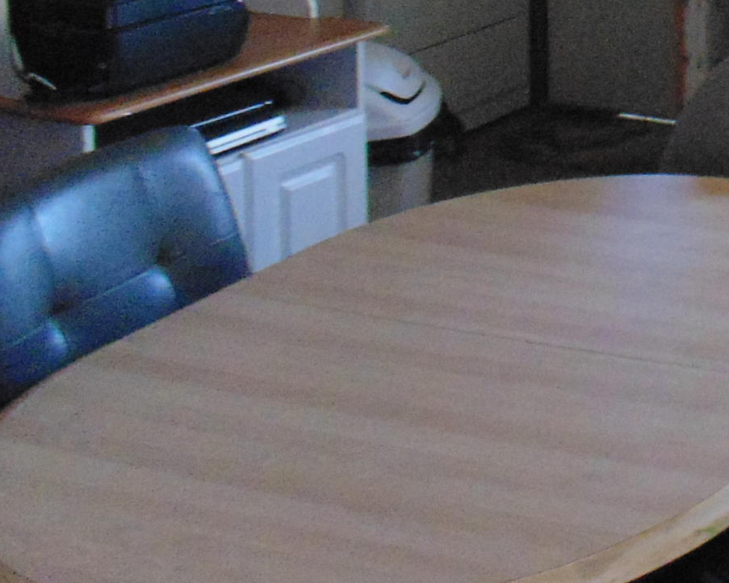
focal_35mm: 72
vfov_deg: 19.3
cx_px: 1101
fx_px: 1553
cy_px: -221
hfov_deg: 21.9
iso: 400
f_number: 3.1
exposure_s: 1/25
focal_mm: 4
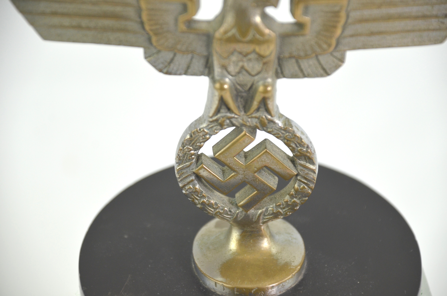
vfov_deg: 6.8
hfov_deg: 10.2
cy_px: 148
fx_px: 2509
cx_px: 224
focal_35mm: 202
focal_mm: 135
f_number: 5.6
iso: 720
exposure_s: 1/250
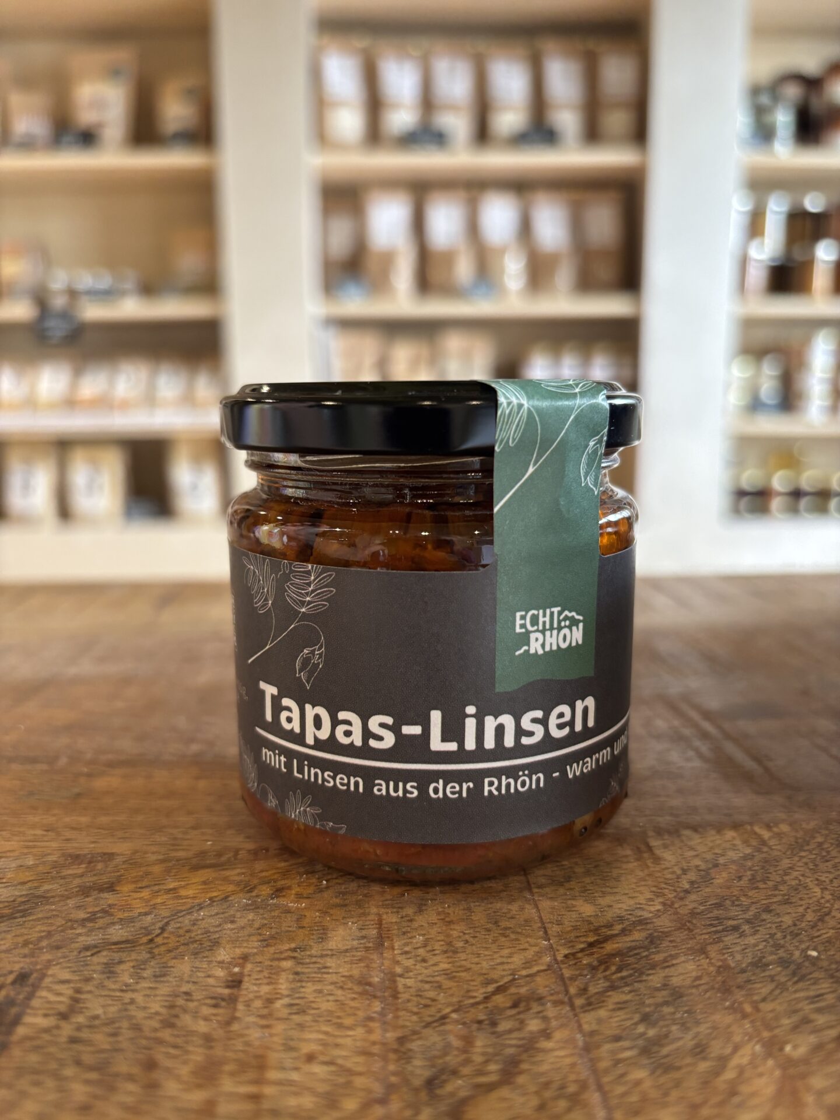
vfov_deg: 67.3
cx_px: 420
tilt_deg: -10.1
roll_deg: -0.9
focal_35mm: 26
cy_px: 560
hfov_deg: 53.1
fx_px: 841
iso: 200
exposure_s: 1/60
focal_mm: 5.96
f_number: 1.6
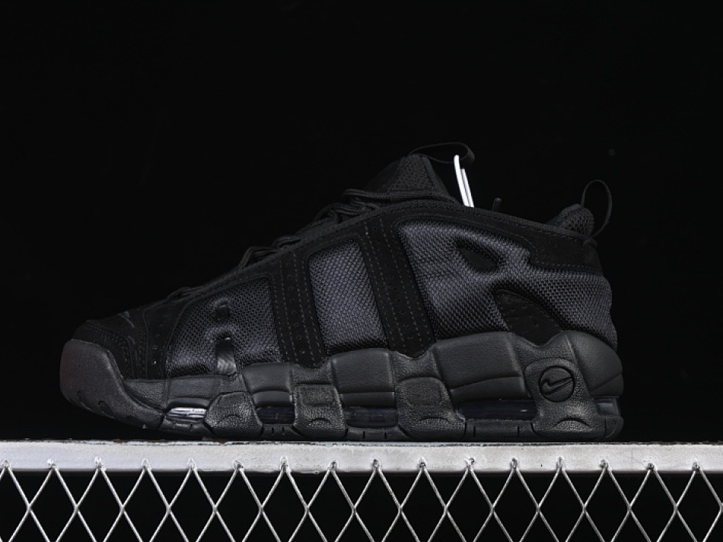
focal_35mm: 82
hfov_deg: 23.8
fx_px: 1712
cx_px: 345
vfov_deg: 18.0
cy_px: 273
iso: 160
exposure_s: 1/60
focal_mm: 50
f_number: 6.3
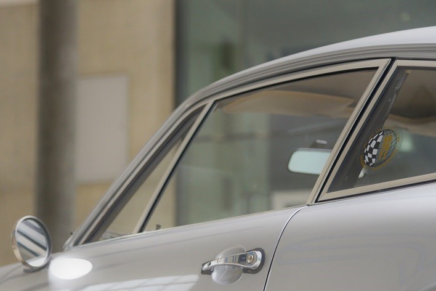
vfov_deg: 11.9
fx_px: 1393
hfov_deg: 17.8
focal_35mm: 115
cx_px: 201
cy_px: 168
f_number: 4
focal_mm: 85
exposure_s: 1/60
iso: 720
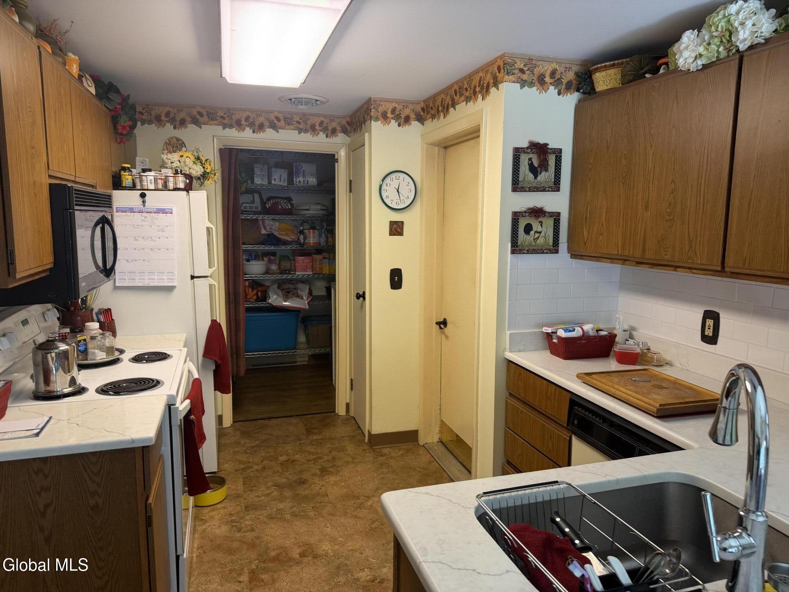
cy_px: 296
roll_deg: -0.2
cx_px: 394
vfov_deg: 56.8
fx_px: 547
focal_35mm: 24
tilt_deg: -6.2
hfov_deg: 71.6
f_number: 1.78
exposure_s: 1/60
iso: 200
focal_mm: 6.76
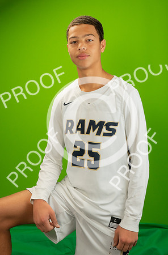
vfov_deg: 33.1
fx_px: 429
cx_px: 66
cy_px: 114
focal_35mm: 61
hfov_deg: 22.1
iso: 800
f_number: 20
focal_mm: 35
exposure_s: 1/60
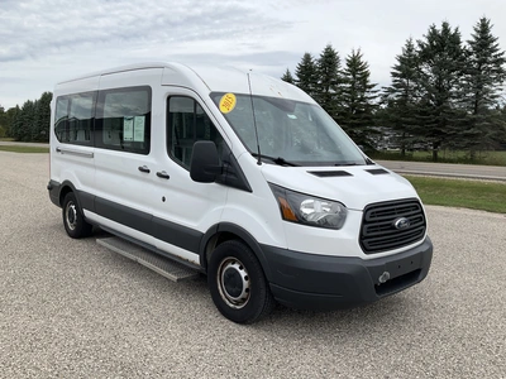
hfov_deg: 61.7
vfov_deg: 48.2
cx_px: 253
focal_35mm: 29
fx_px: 424
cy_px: 190
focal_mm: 3
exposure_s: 1/1786
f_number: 1.8
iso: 25
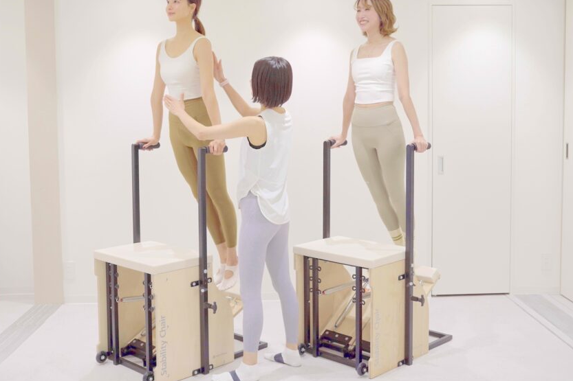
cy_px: 152
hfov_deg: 45.1
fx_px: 690
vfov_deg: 30.8
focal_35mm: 43
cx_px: 288
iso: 800
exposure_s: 1/250
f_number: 5
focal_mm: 35.3
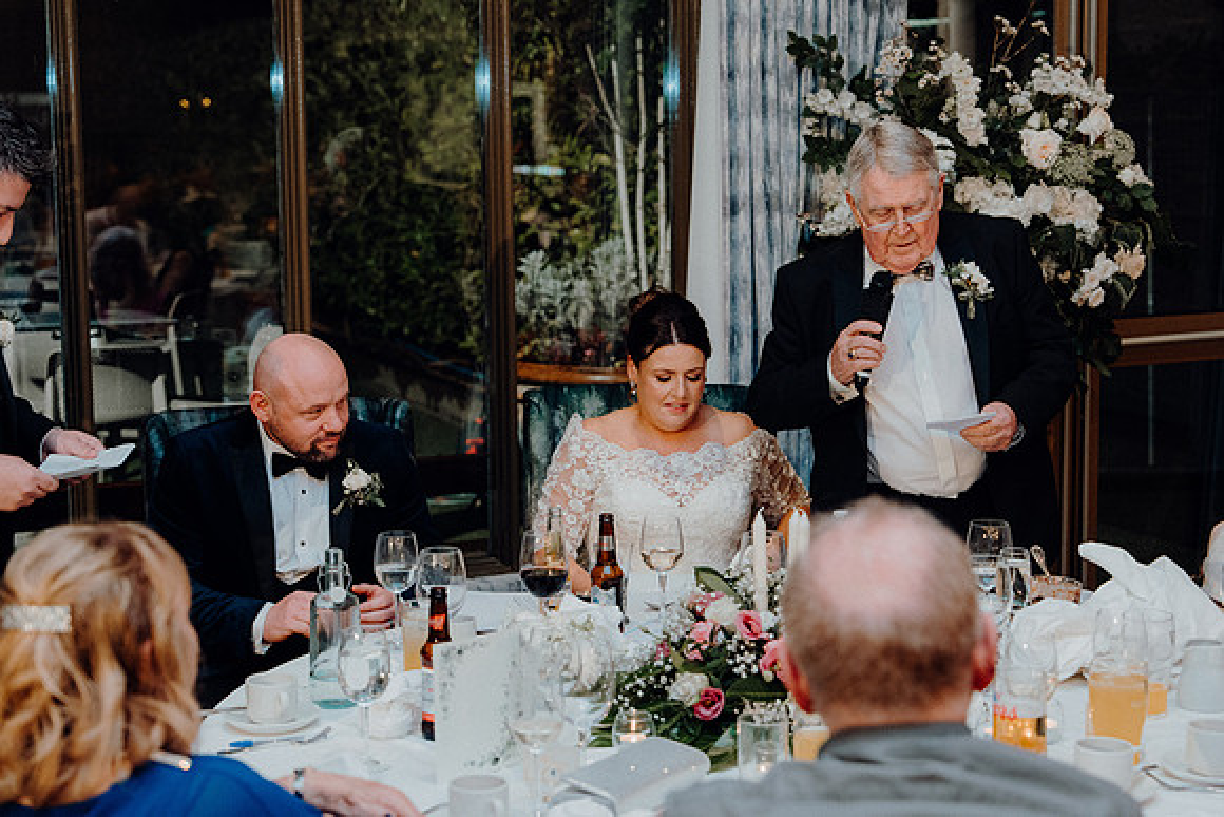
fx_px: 2040
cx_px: 612
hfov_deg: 33.4
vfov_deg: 22.6
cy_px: 408
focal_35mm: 60
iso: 2500
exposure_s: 1/160
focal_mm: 60
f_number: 3.5
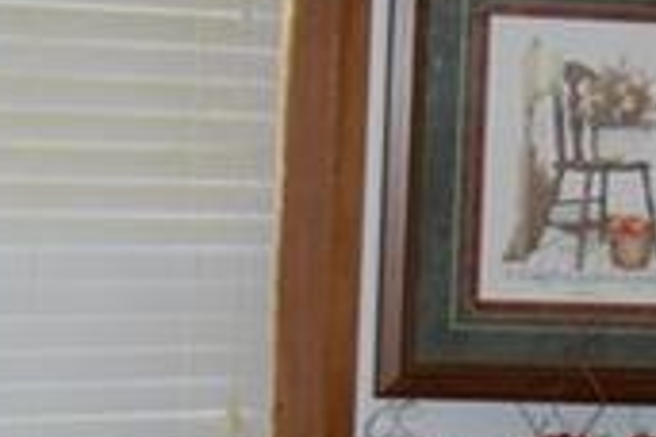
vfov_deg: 8.4
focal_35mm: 162
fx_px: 2952
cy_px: 456
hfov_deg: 12.5
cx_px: 687
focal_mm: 18
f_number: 3.5
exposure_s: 1/60
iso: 200
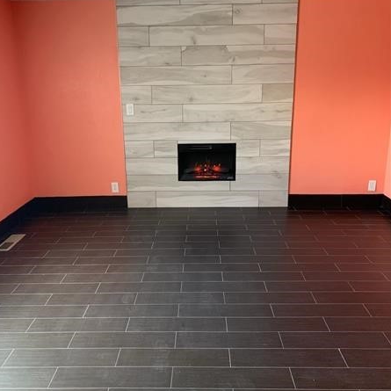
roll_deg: -0.8
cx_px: 194
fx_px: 396
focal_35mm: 31
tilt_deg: -15.4
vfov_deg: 52.5
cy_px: 186
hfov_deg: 52.5
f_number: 1.8
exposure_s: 1/60
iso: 400
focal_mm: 4.25
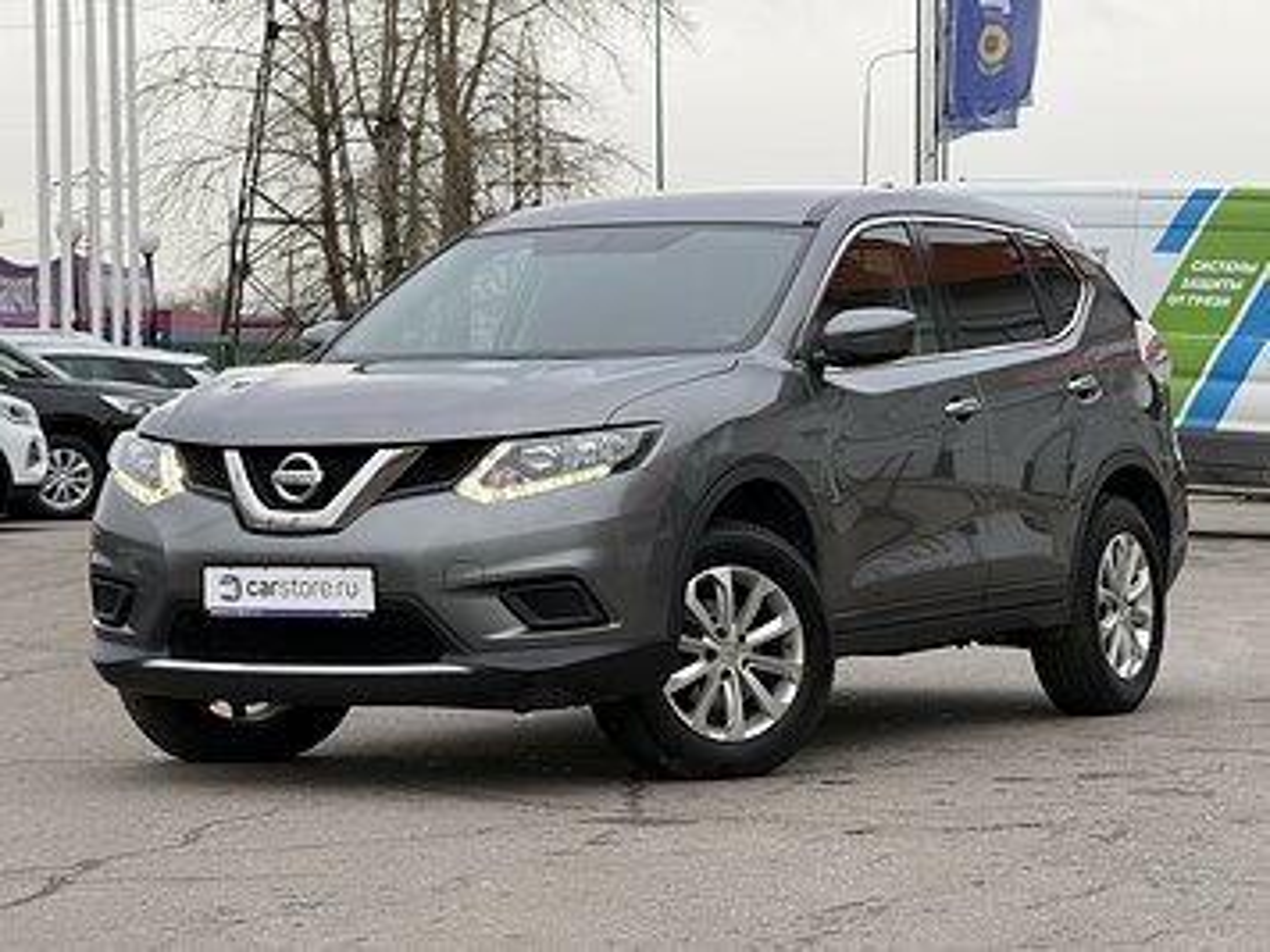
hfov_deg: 16.4
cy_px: 476
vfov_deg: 12.3
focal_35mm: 120
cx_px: 635
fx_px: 4403
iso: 50
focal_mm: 15.66
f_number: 2.8
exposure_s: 1/99
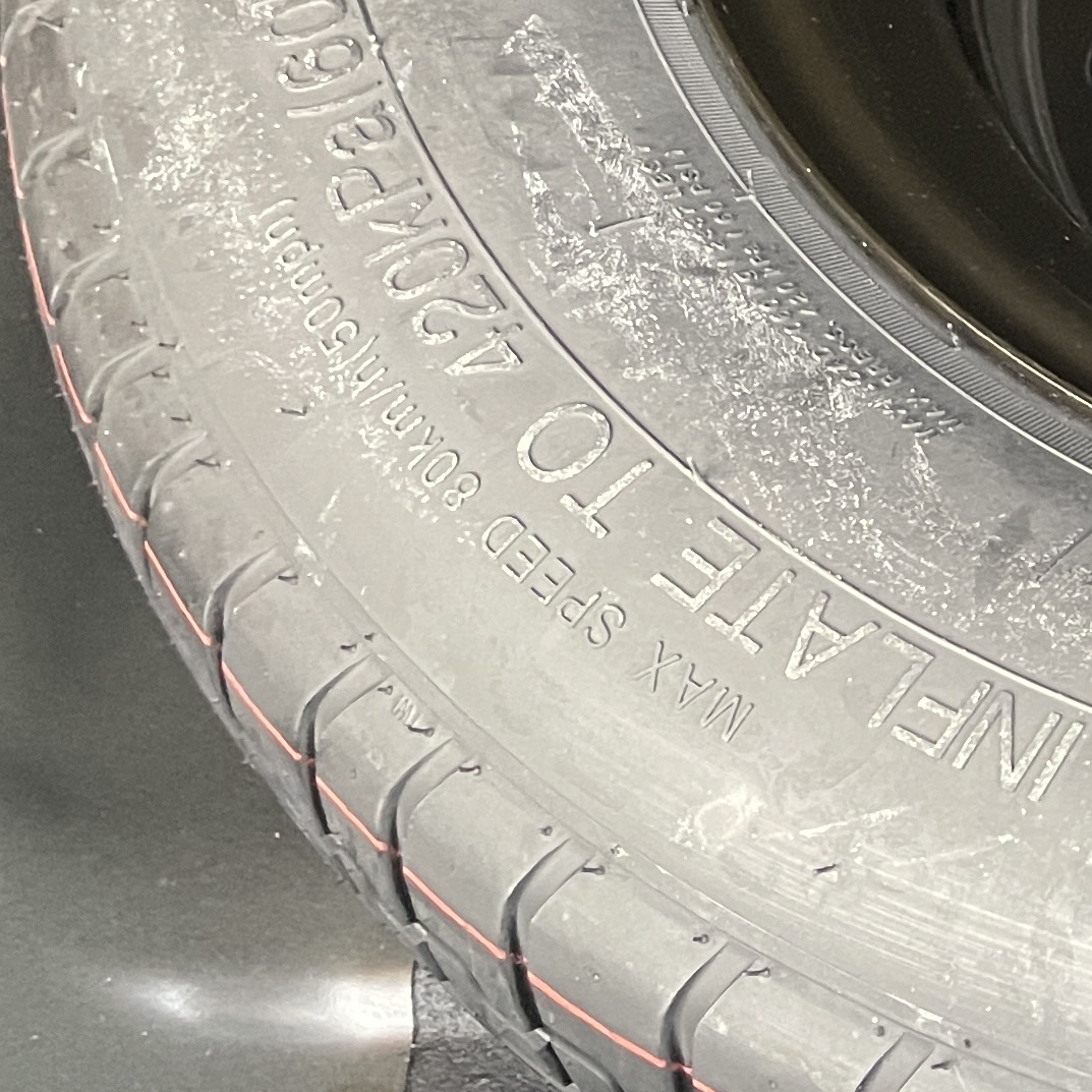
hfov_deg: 17.6
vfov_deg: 20.8
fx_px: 2962
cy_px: 348
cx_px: 1847
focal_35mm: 83
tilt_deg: -59.3
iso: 500
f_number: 1.6
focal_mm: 5.1
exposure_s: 1/50
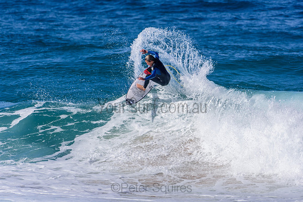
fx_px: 6314
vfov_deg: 1.8
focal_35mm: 750
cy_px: 101
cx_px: 152
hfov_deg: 2.7
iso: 200
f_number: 5.6
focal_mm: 500
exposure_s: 1/2000
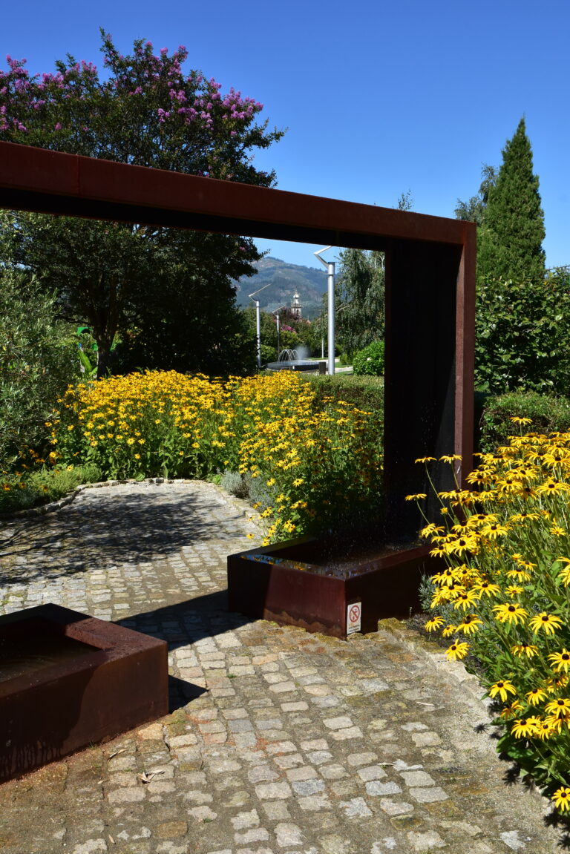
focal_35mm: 39
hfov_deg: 34.2
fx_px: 926
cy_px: 427
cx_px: 285
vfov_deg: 49.5
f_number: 11
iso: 500
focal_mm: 26
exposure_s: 1/500
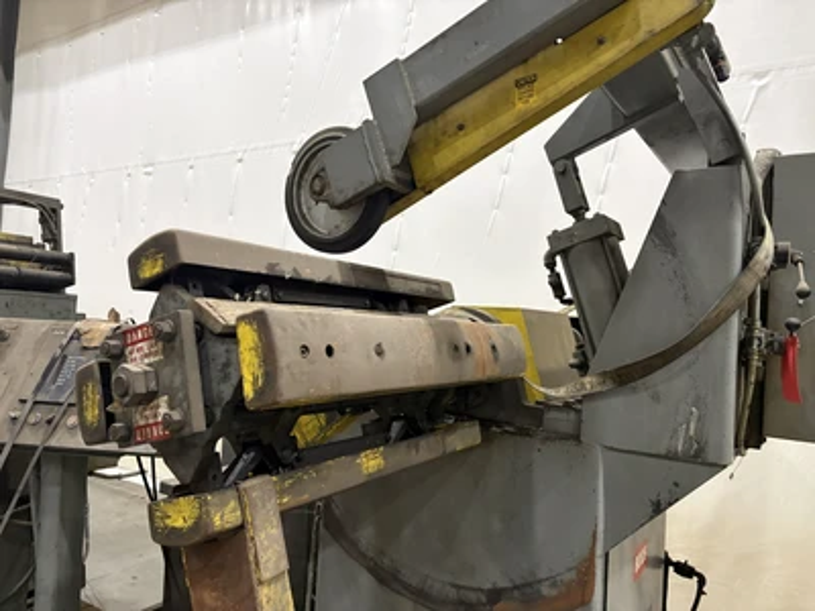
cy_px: 306
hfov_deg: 67.3
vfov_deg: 53.1
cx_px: 408
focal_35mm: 26
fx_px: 612
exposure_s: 1/60
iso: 400
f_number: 1.6
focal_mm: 5.96
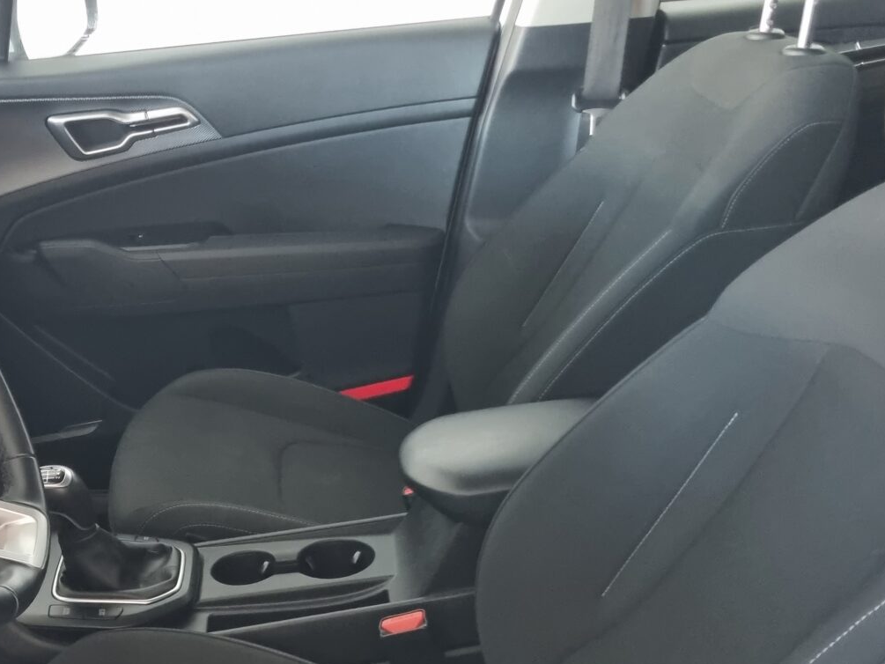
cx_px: 187
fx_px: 1355
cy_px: 479
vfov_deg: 27.2
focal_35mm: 53
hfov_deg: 35.1
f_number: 1.8
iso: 500
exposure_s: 1/50
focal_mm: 5.4
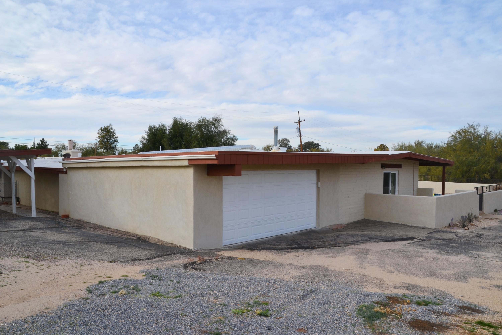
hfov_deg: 61.9
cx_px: 251
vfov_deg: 43.6
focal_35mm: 30
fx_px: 418
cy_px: 168
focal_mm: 20
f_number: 8
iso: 100
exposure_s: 1/250
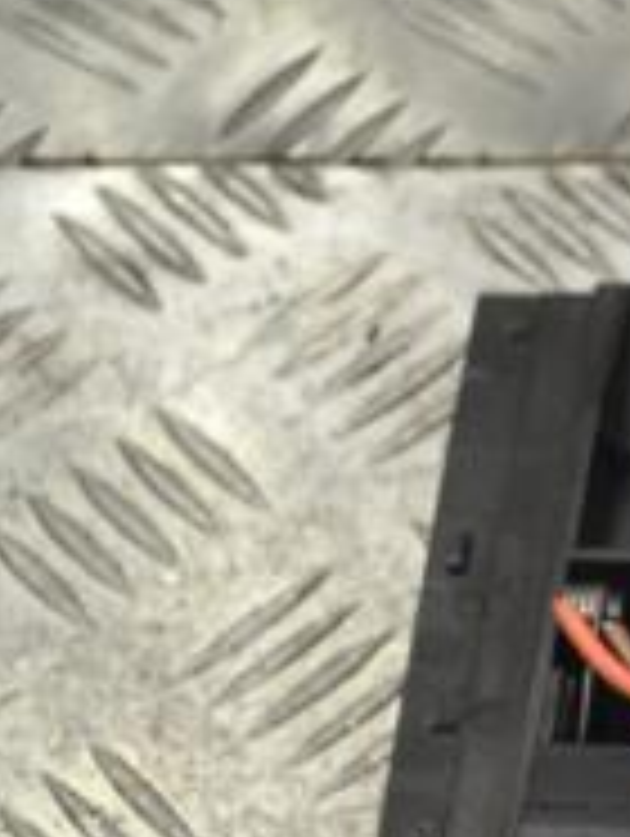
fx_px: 3935
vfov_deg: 12.1
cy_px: 756
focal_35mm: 163
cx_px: 1184
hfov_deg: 8.7
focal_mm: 35
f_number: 5
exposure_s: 1/80
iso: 400
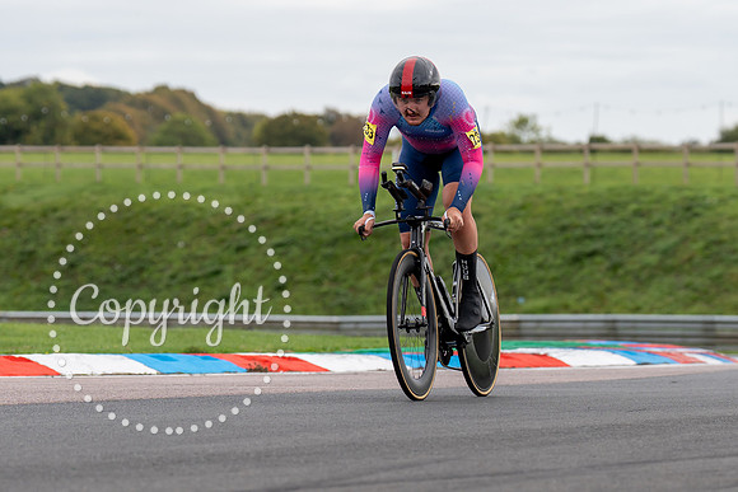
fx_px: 4817
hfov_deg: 8.8
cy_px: 258
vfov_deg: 5.9
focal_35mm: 235
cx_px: 403
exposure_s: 1/1000
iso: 125
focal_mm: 121
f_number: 3.5
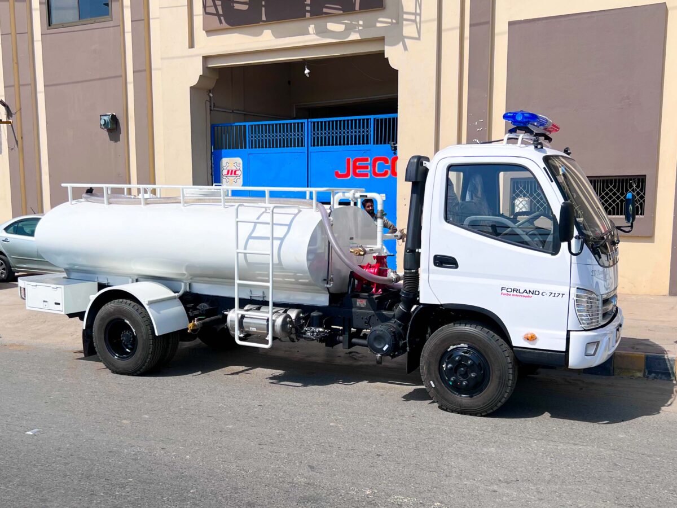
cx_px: 338
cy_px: 254
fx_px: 508
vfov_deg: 53.1
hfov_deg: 67.3
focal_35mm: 26
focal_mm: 5.7
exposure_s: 1/7000
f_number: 1.5
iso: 50
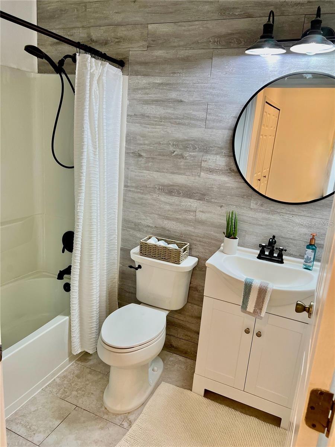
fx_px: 335
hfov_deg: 53.1
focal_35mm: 26
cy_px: 224
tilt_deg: -16.2
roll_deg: -4.2
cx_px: 168
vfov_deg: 67.3
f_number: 1.5
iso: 100
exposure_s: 1/120
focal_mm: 5.7
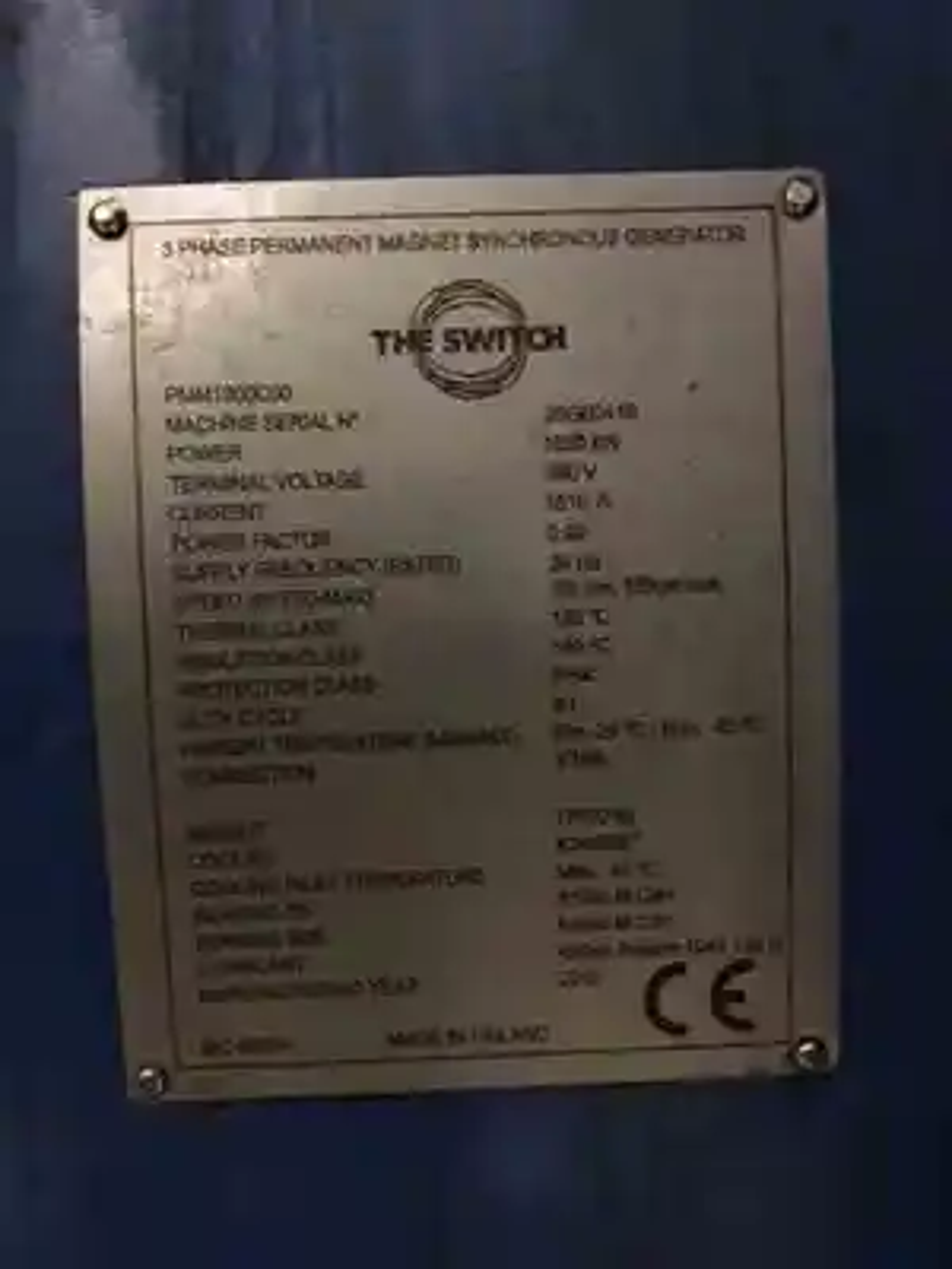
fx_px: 1063
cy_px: 634
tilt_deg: -13.5
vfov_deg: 61.7
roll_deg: +2.1
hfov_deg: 48.2
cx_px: 476
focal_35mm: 29
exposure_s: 1/4
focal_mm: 4.15
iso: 250
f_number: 2.2
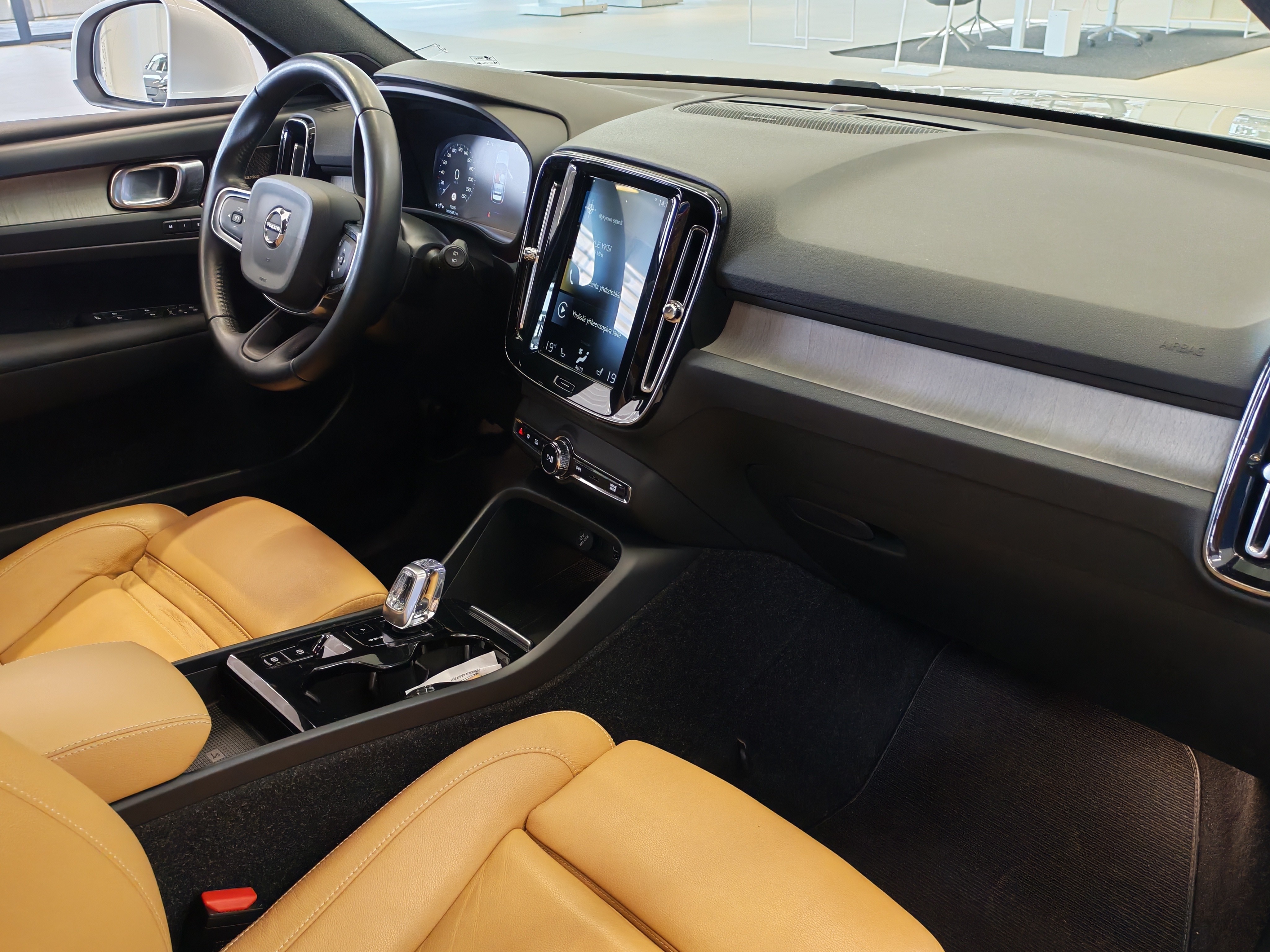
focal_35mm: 32
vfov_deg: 44.2
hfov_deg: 56.8
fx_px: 1174
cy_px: 476
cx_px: 635
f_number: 1.9
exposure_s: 1/100
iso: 740
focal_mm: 6.12
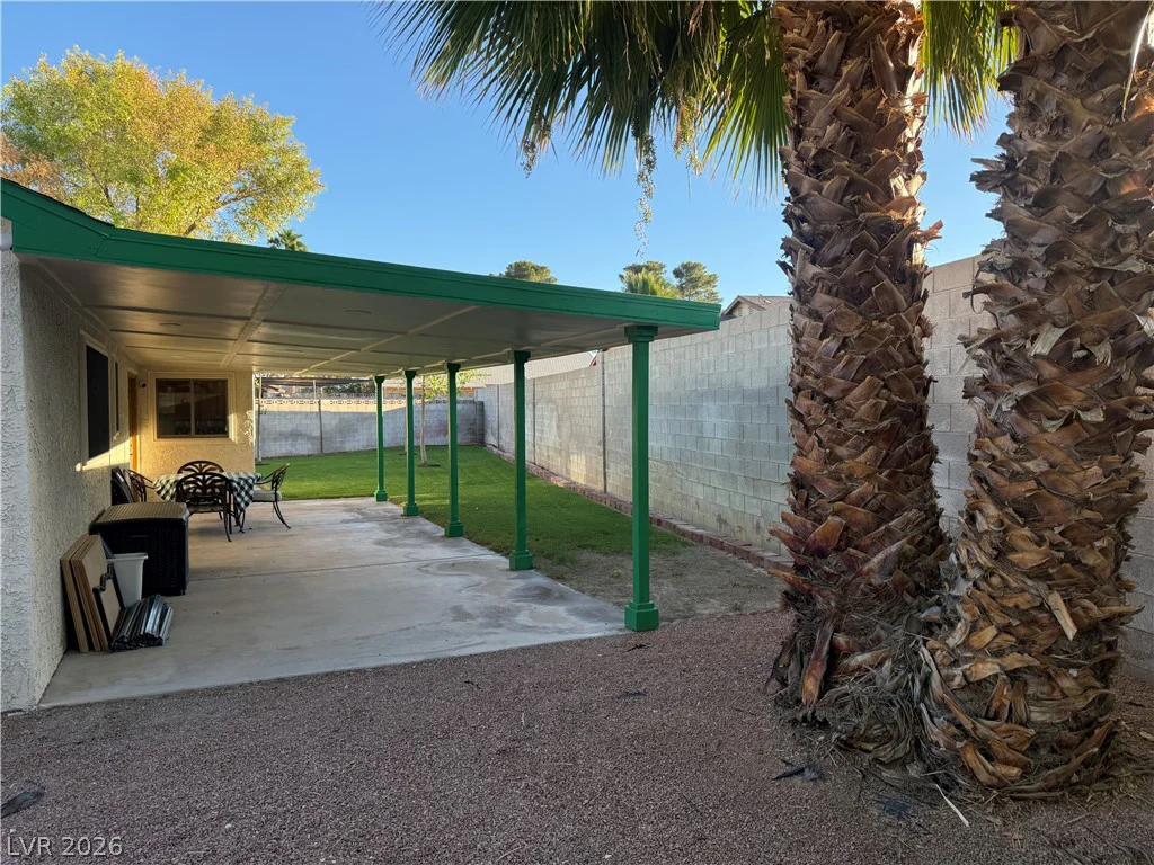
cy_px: 432
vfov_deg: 56.8
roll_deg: +0.2
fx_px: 800
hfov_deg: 71.6
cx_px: 577
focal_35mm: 24
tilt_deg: -1.0
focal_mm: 6.76
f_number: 1.78
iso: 100
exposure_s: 1/1174
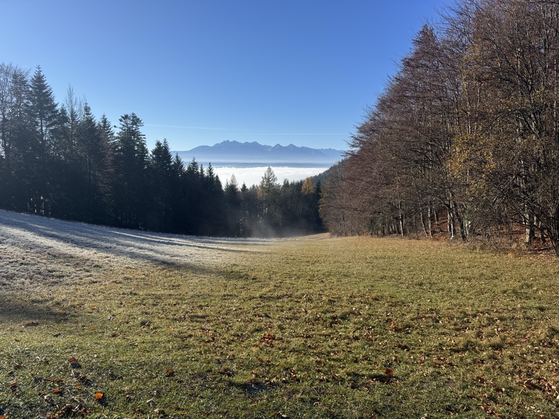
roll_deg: -0.1
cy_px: 210
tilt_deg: -6.0
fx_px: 388
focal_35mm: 24
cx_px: 280
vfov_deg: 56.8
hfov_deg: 71.6
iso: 80
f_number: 1.78
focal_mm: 6.76
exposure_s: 1/4608
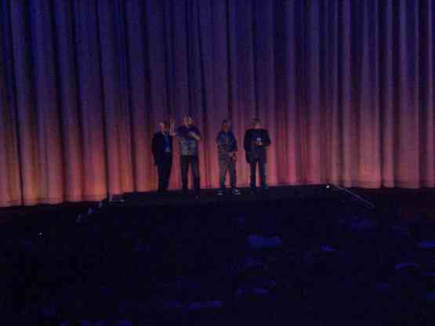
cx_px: 218
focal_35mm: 100
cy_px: 163
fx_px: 1256
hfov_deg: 19.6
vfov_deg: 14.8
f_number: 5.4
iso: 800
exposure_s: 1/15
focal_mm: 16.51
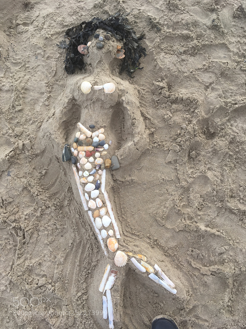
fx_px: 275
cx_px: 123
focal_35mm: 29
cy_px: 164
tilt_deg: -75.7
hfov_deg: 48.2
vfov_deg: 61.7
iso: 25
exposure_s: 1/310
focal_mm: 4.15
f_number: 2.2
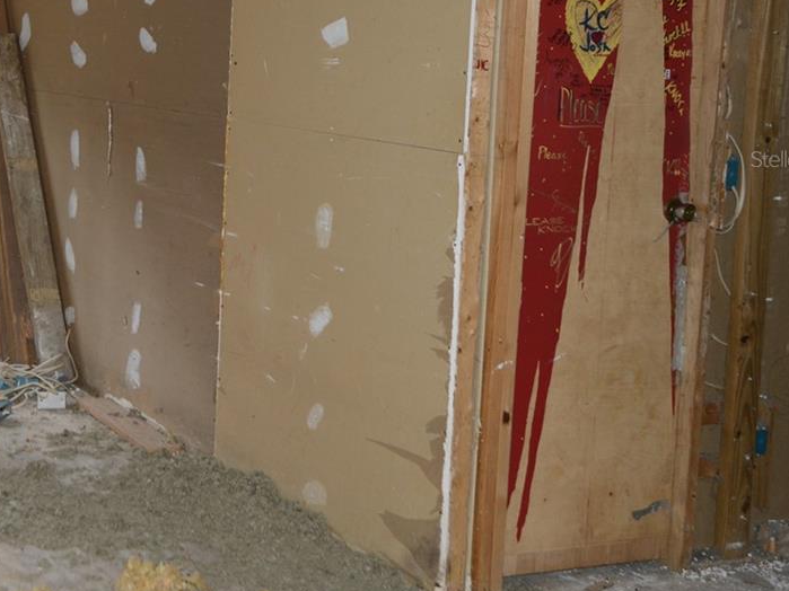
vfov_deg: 22.1
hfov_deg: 27.2
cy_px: 159
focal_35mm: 66
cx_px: -52
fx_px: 1504
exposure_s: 1/60
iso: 640
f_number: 5
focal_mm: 30
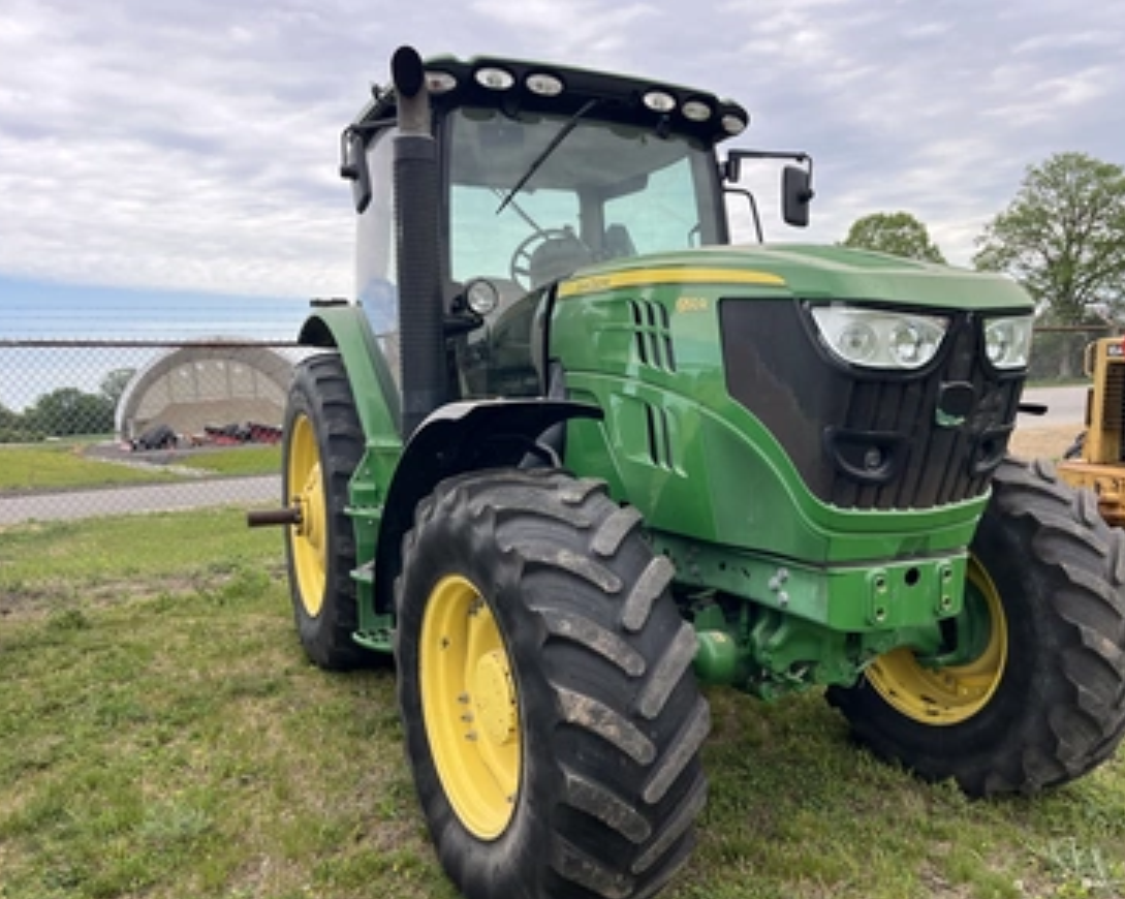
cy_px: 462
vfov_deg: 51.5
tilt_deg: -6.4
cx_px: 598
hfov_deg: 62.2
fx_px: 932
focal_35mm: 28
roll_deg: +3.2
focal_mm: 5.1
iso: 50
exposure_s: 1/804
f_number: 1.6
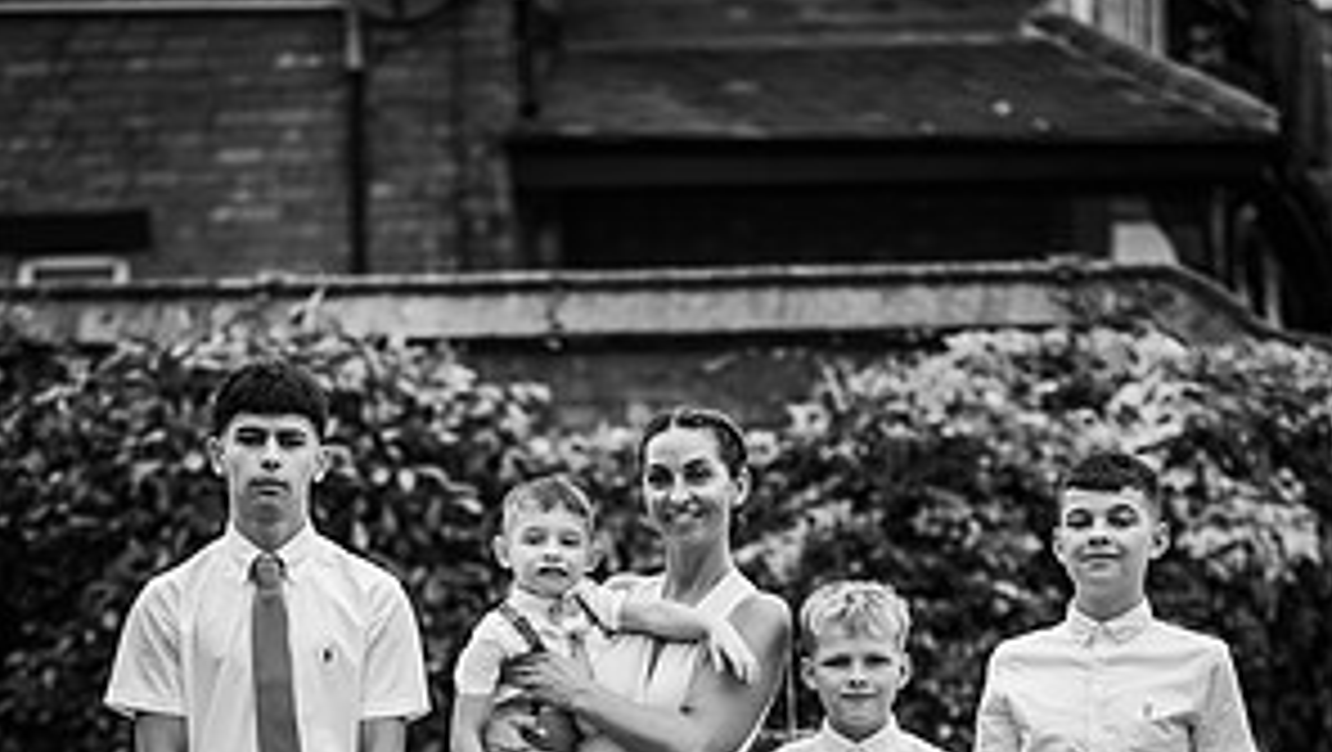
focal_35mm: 135
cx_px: 664
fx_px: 4772
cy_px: 910
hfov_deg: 15.9
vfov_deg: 8.9
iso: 100
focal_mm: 85
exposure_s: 1/800
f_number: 2.2
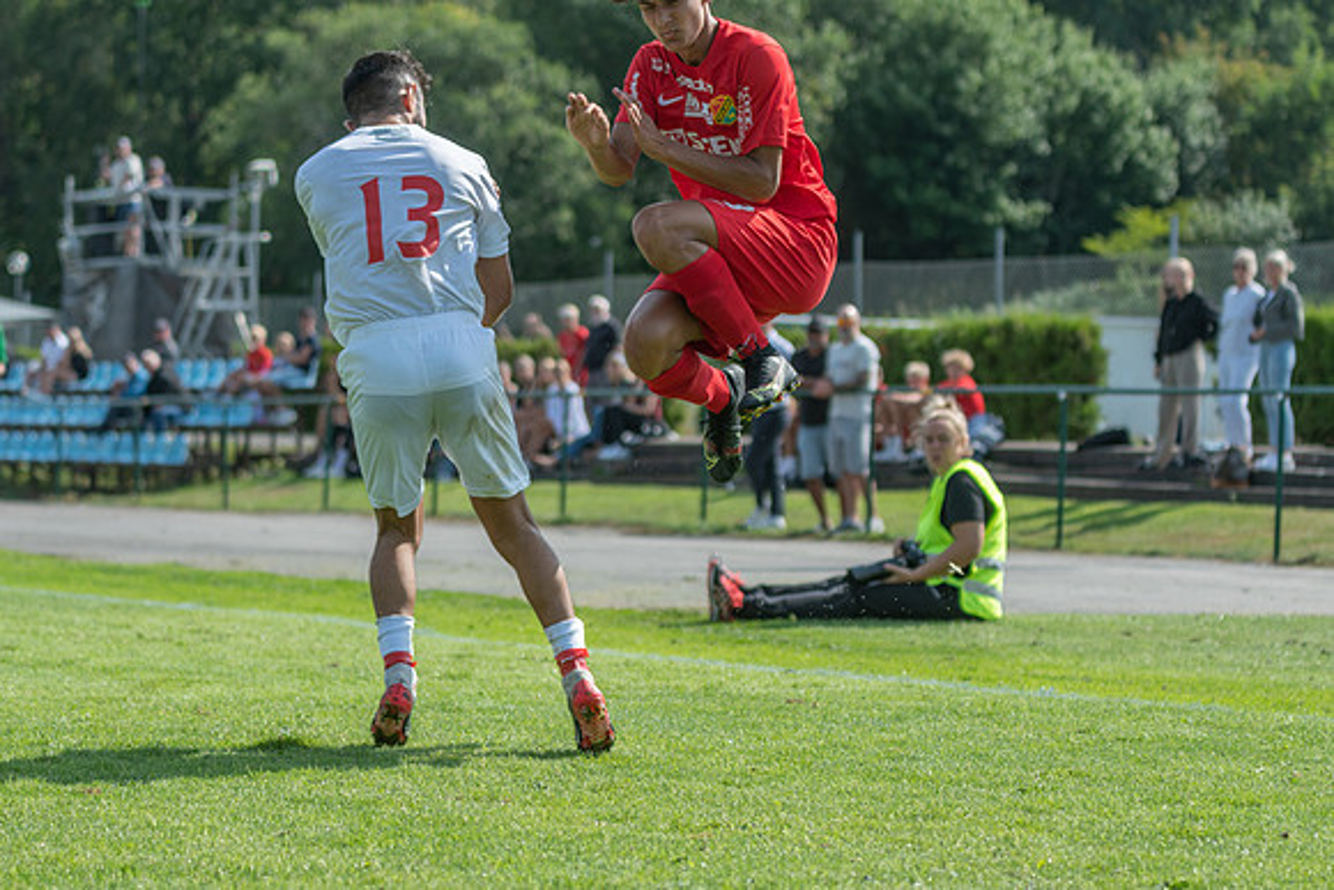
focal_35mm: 105
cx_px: 667
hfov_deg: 19.5
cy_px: 445
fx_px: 3892
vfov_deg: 13.0
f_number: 3.2
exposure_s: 1/1250
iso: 100
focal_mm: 70
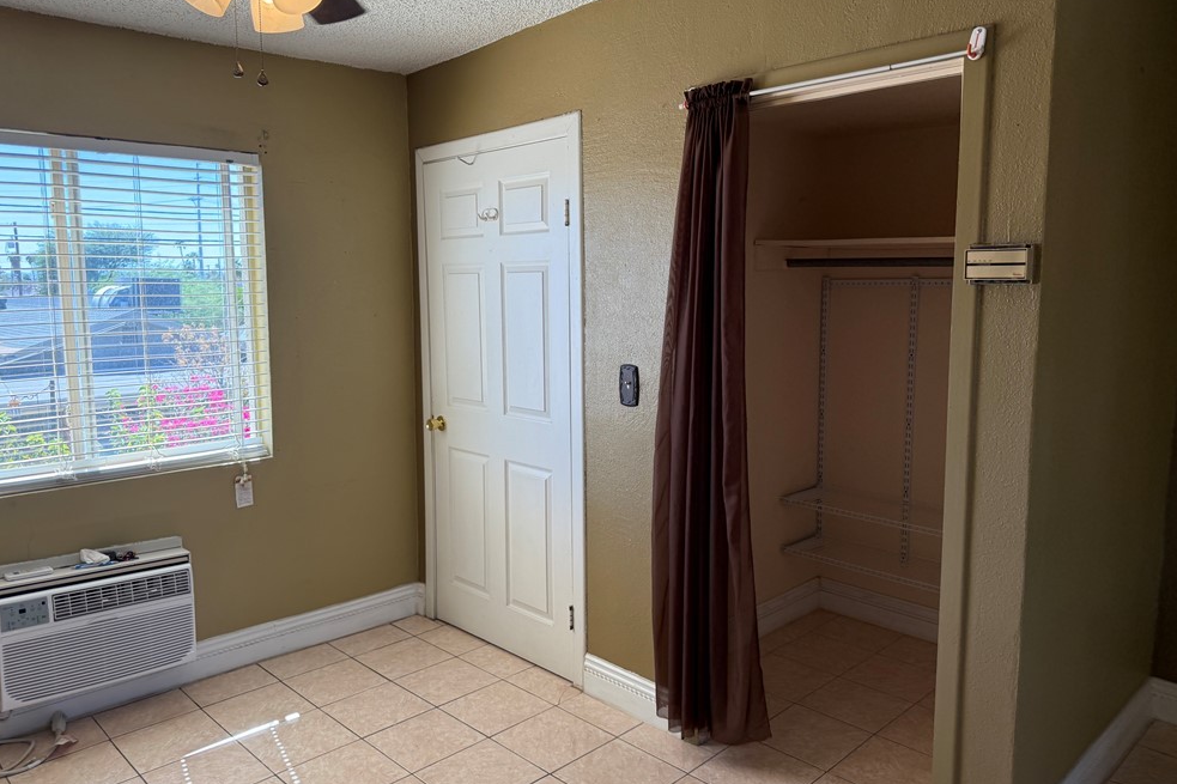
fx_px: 850
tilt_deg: -7.6
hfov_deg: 69.4
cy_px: 385
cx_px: 574
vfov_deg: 49.5
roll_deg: +0.0
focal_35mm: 26
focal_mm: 6.76
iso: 100
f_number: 1.78
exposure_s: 1/344
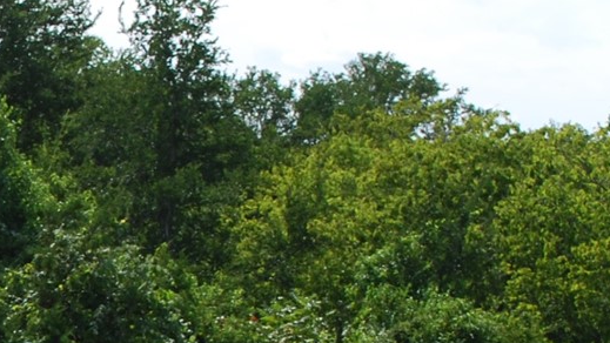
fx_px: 3187
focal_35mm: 197
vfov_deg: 6.1
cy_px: 473
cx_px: -237
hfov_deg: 10.6
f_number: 8
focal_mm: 30
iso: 100
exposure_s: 1/200
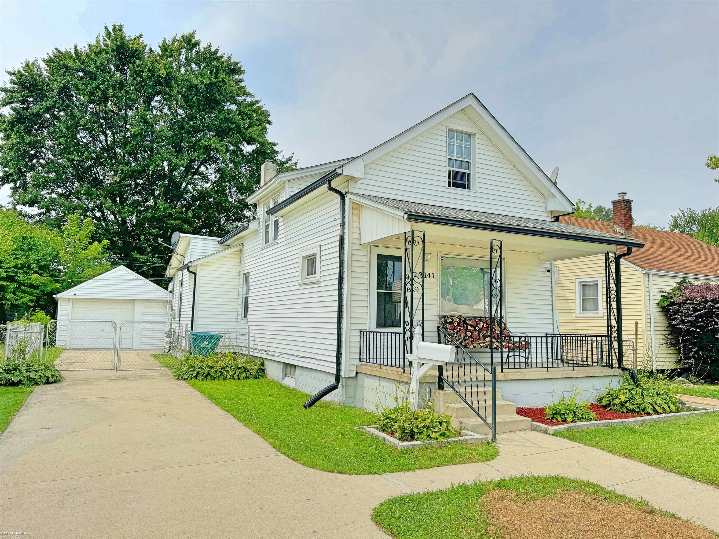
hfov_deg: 71.6
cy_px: 270
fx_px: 498
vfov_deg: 56.8
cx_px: 360
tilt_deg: +5.0
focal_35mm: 24
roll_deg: -0.9
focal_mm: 6.76
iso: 80
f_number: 1.78
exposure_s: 1/7937
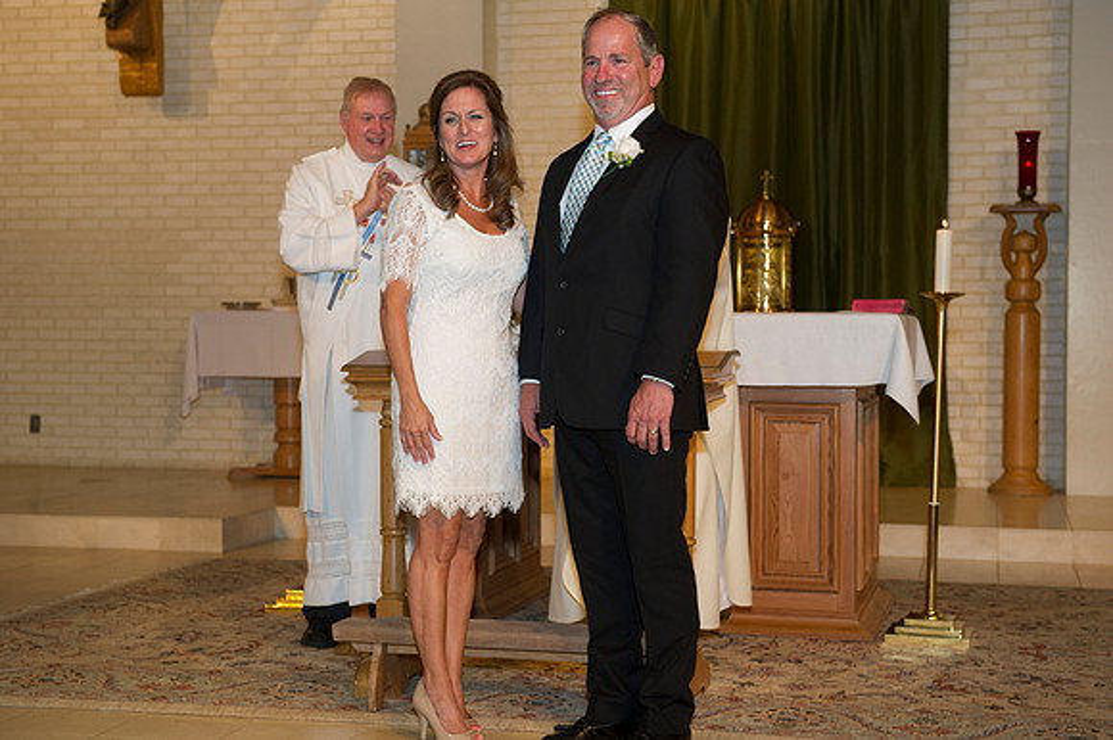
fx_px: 1730
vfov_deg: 24.2
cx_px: 556
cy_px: 370
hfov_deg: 35.7
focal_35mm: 56
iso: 1600
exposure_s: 1/160
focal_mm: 56
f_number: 5
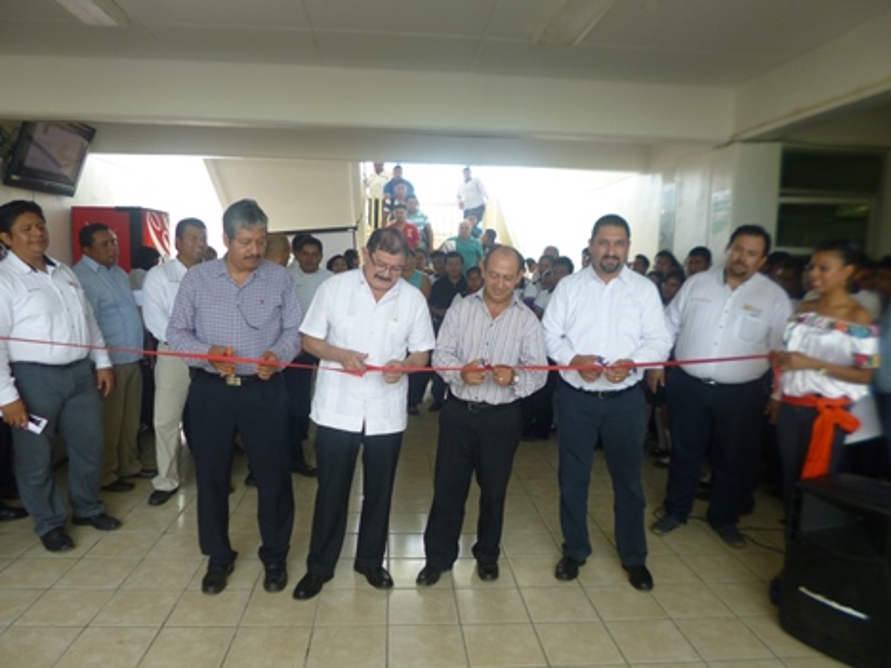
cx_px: 446
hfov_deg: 71.6
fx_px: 618
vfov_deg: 56.8
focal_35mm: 24
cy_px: 334
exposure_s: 1/80
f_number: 2.5
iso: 100
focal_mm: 4.3
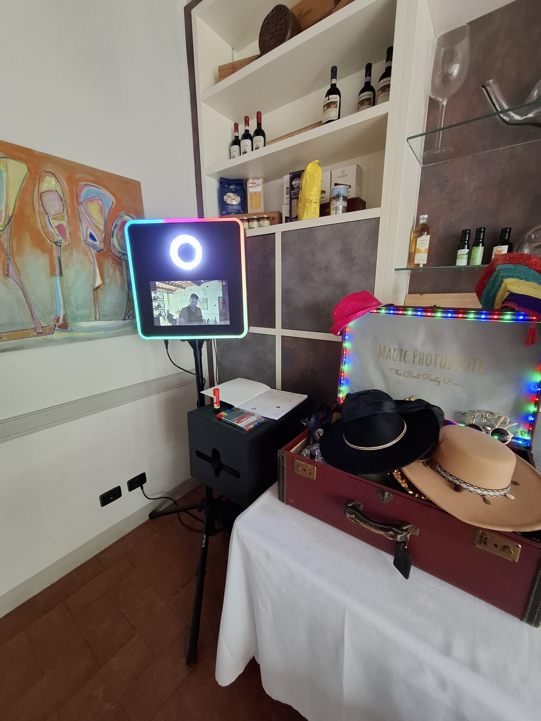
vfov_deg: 106.2
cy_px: 360
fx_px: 271
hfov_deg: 89.9
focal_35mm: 13
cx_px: 270
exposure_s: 1/25
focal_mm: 1.74
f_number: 2.2
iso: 200
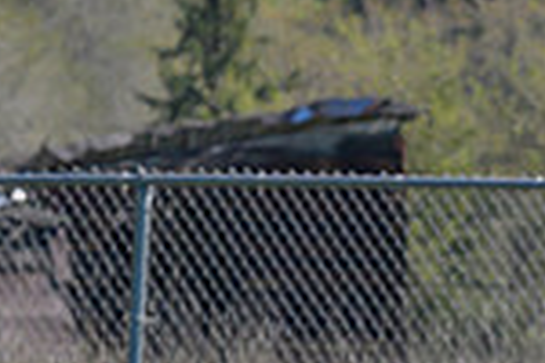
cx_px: 906
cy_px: 688
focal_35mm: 929
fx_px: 14063
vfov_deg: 1.5
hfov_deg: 2.2
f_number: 6.3
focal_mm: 101
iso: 280
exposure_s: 1/500
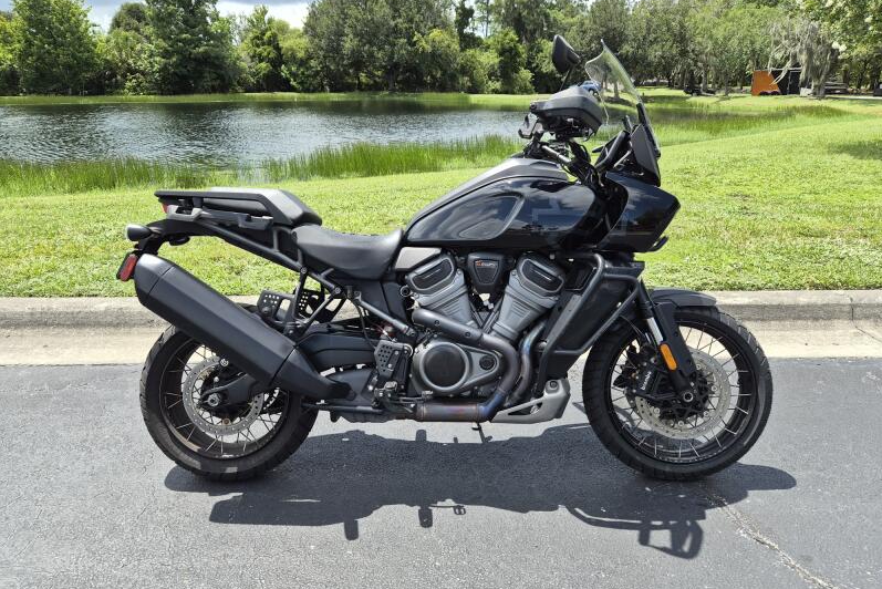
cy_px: 297
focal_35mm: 24
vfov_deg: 53.2
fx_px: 588
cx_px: 442
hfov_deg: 73.7
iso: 80
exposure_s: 1/2408
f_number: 1.8
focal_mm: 5.4
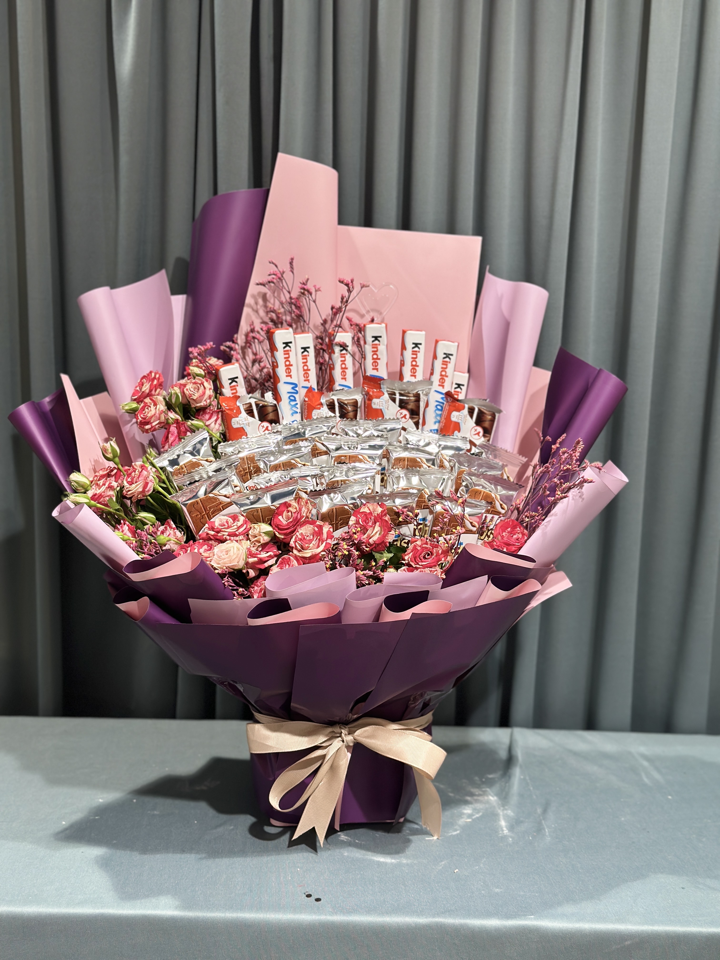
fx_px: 1331
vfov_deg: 39.7
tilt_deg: -10.3
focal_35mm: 48
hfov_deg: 30.3
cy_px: 480
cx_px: 360
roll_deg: -2.6
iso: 64
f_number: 1.78
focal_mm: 6.86
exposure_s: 1/166
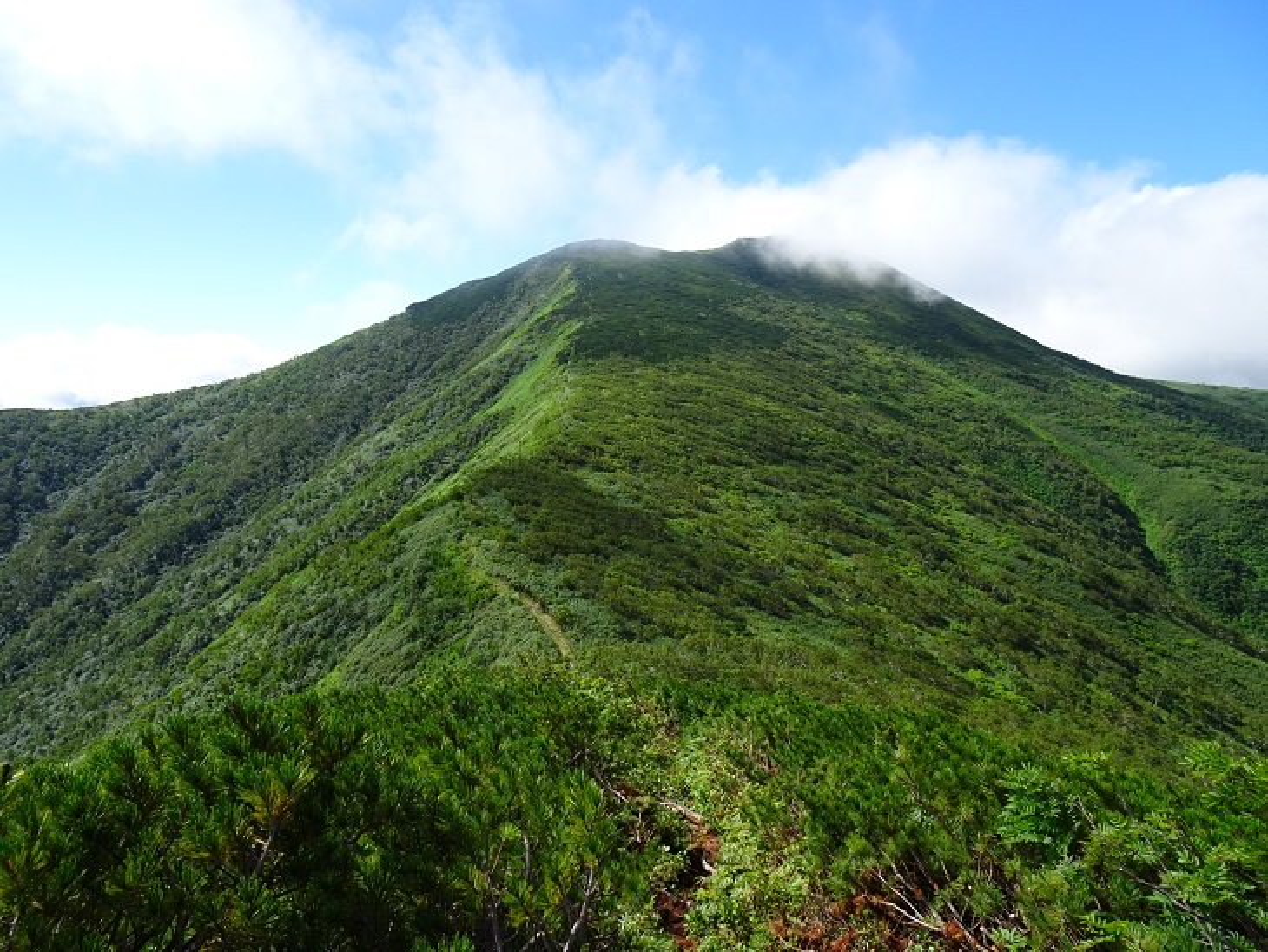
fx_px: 879
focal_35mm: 24
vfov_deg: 56.8
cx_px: 634
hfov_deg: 71.6
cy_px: 476
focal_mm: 4.1
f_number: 3.5
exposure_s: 1/640
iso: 80
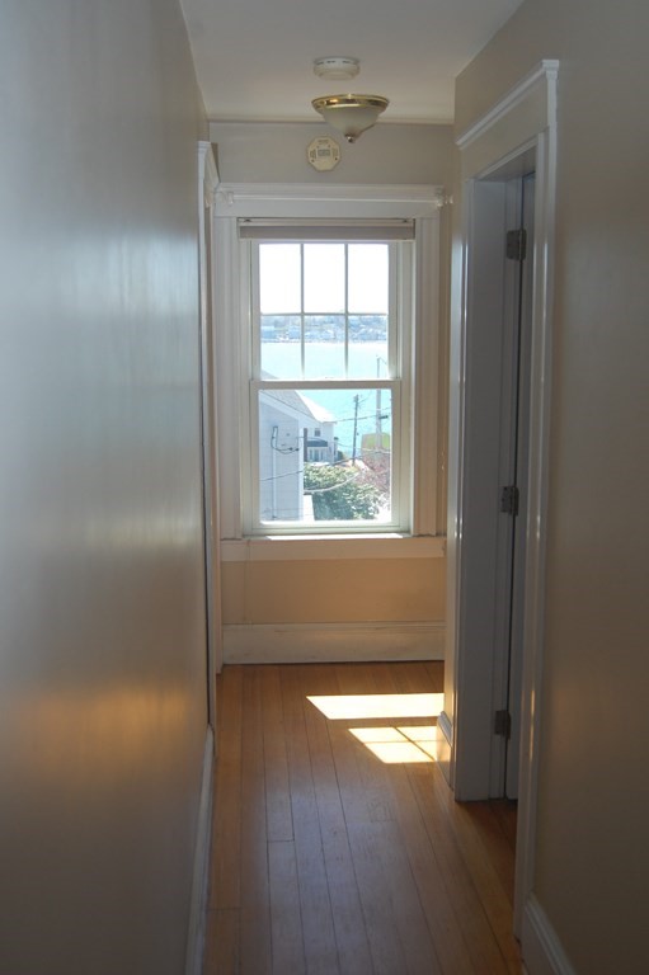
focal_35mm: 36
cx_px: 324
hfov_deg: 36.8
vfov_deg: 53.2
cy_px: 488
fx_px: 975
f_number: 4
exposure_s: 1/500
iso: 400
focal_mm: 24
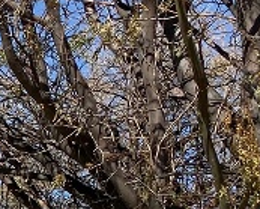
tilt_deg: +3.0
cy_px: 379
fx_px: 1156
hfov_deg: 10.4
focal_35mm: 150
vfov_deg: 9.8
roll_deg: -2.1
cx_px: -428
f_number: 1.8
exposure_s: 1/3861
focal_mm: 4.25
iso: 32
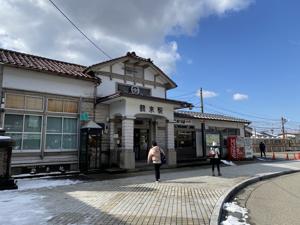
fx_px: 225
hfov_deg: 67.3
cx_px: 150
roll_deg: +0.4
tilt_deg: +7.7
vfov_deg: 53.1
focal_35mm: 26
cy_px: 112
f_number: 1.8
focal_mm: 4.25
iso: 32
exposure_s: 1/2695
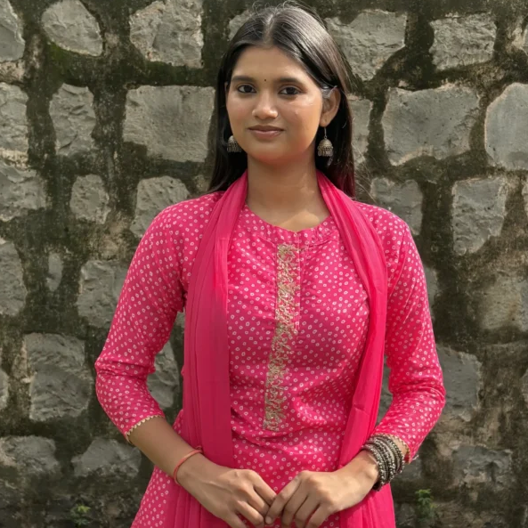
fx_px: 1070
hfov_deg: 27.7
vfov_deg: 27.6
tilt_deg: -7.3
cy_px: 344
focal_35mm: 62
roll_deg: -1.1
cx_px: 263
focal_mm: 5.96
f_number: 1.6
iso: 40
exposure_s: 1/395
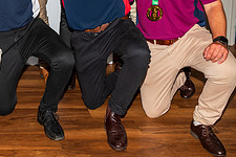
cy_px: -13
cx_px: -18
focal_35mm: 67
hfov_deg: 27.7
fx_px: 439
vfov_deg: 19.5
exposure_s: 1/60
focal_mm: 24
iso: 400
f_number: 8
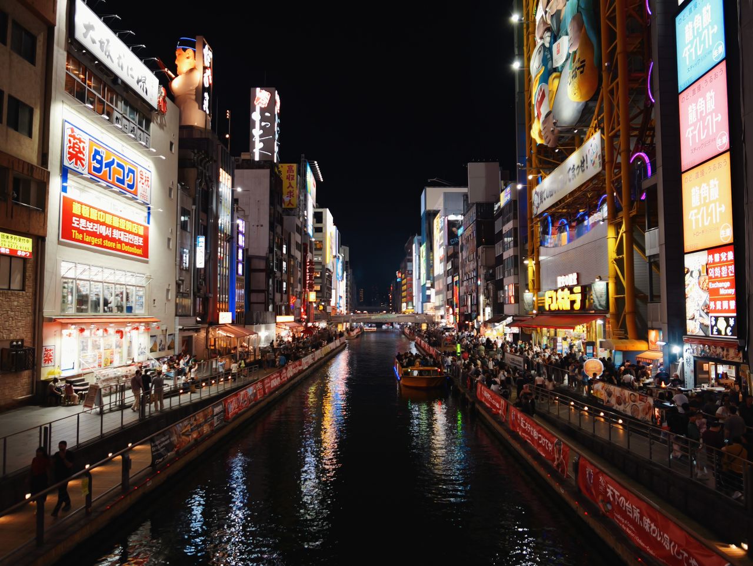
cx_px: 376
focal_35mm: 24
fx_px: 522
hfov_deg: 71.6
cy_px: 283
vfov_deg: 56.8
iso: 200
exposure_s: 1/60
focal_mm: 10.9
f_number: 1.7
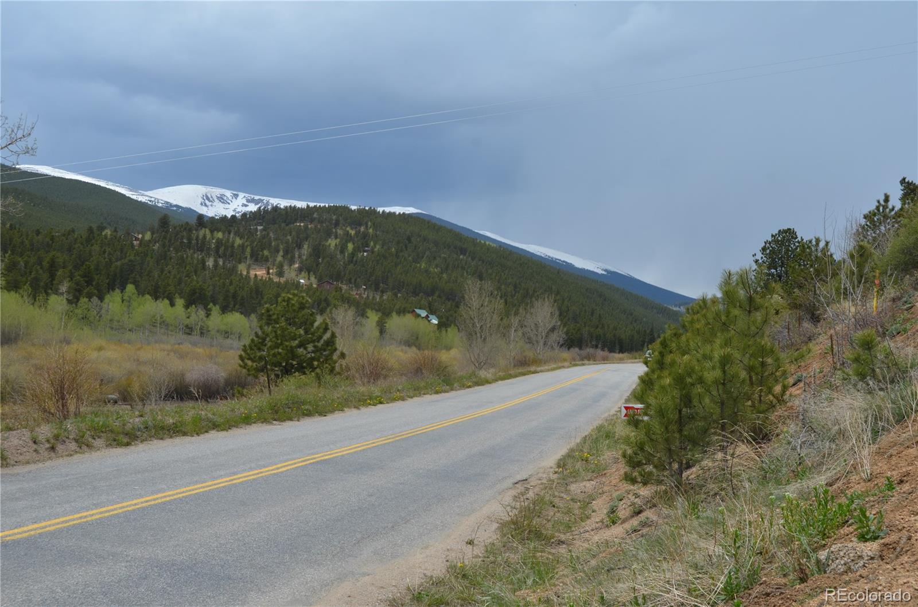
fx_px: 1145
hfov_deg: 43.7
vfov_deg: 29.7
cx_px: 459
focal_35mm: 45
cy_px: 304
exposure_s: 1/320
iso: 200
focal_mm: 30
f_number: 9
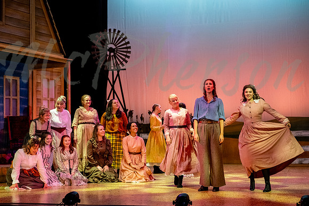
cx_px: 155
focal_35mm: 61
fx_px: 521
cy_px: 108
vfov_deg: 22.4
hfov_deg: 33.0
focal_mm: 35
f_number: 2.5
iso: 2000
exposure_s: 1/1000
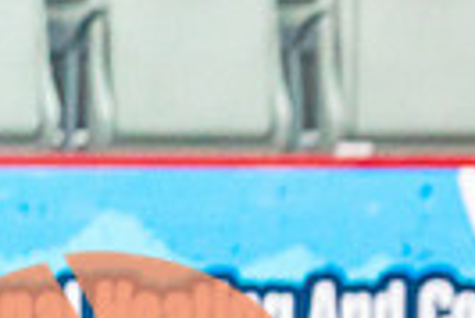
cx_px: 917
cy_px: 577
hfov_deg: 1.9
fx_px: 14490
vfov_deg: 1.3
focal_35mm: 1097
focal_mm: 200
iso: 3200
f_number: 2.8
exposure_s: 1/1000
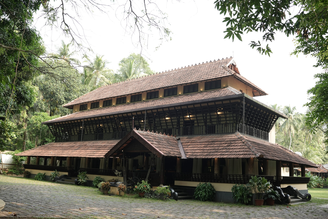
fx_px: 319
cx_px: 164
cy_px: 110
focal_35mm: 35
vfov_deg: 37.9
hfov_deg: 54.4
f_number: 3.5
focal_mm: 35
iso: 250
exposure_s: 1/250
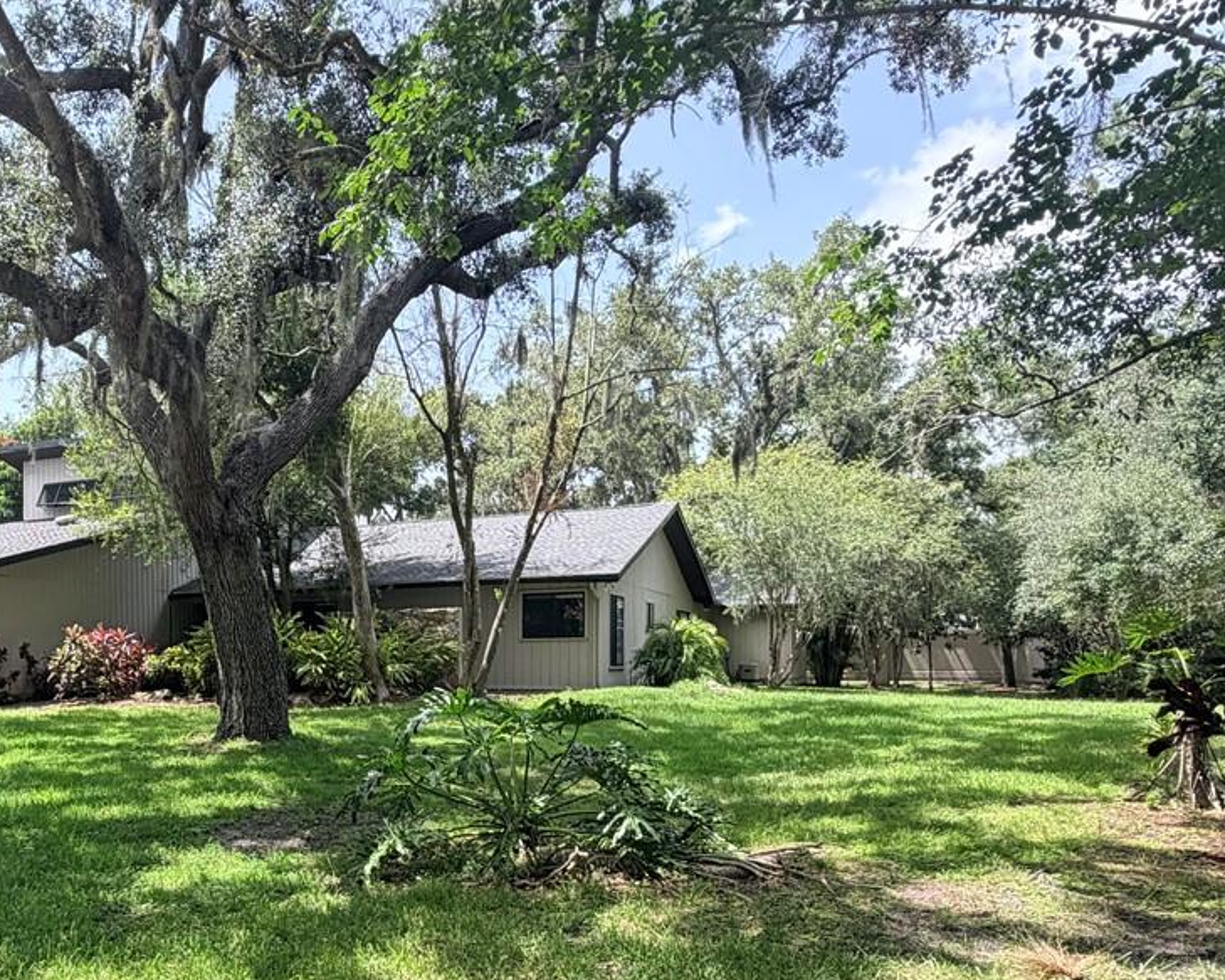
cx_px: 314
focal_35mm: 30
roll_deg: -0.1
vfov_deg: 47.4
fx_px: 1088
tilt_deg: -0.8
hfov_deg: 56.1
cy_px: 686
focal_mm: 2.22
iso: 64
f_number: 2.2
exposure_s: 1/502
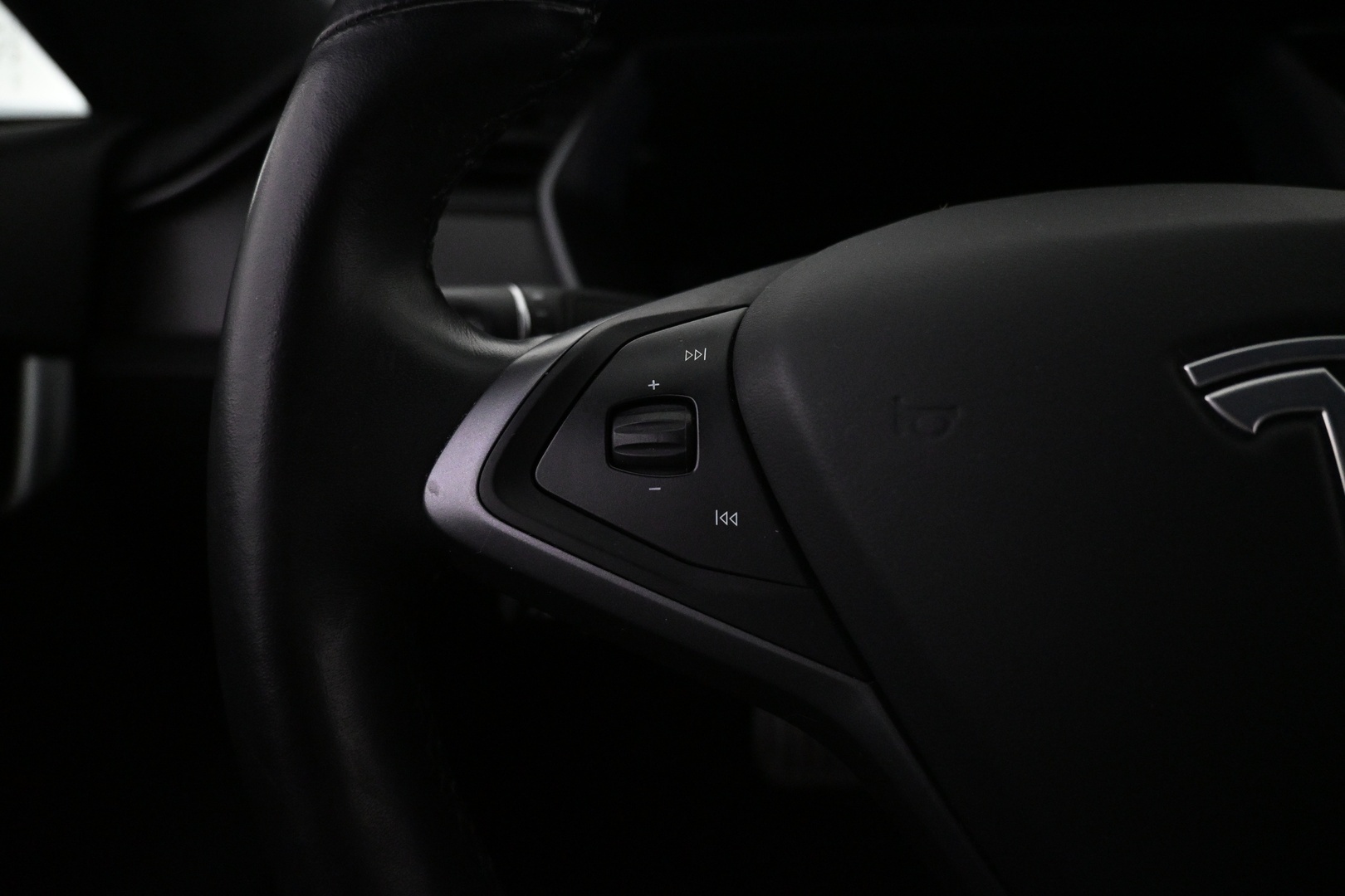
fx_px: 897
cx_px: 672
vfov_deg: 53.1
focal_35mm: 24
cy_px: 448
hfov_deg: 73.7
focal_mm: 16
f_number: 3.5
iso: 4000
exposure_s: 1/125
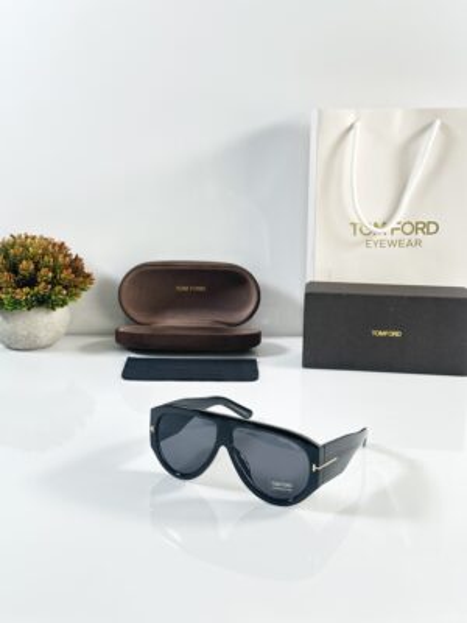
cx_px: 234
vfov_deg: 39.7
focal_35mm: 48
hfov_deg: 30.3
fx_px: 863
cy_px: 312
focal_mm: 6.86
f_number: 1.78
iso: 80
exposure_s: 1/100
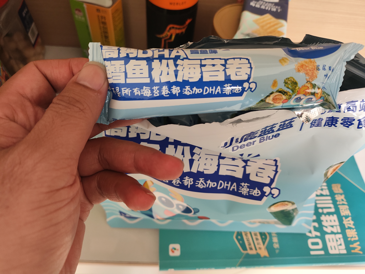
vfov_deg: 56.9
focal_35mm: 24
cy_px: 137
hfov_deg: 71.6
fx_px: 253
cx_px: 182
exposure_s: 1/25
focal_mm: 4.68
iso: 587
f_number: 1.8
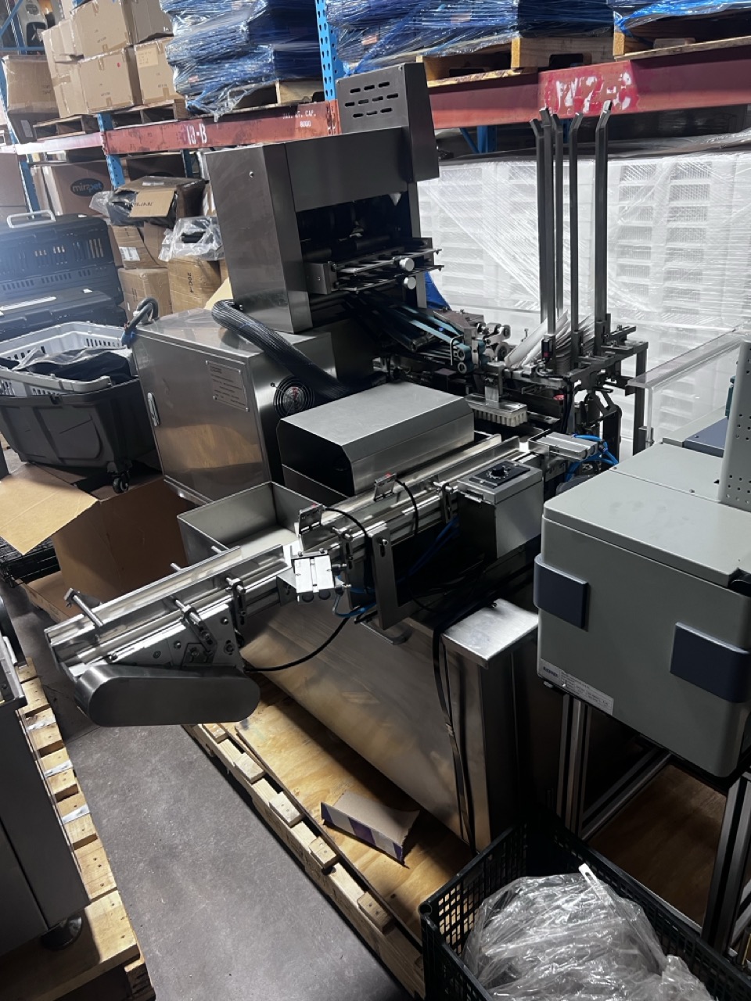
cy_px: 500
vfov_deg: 67.3
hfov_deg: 53.1
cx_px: 376
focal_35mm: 26
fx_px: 752
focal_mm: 5.7
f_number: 1.5
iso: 125
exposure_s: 1/60
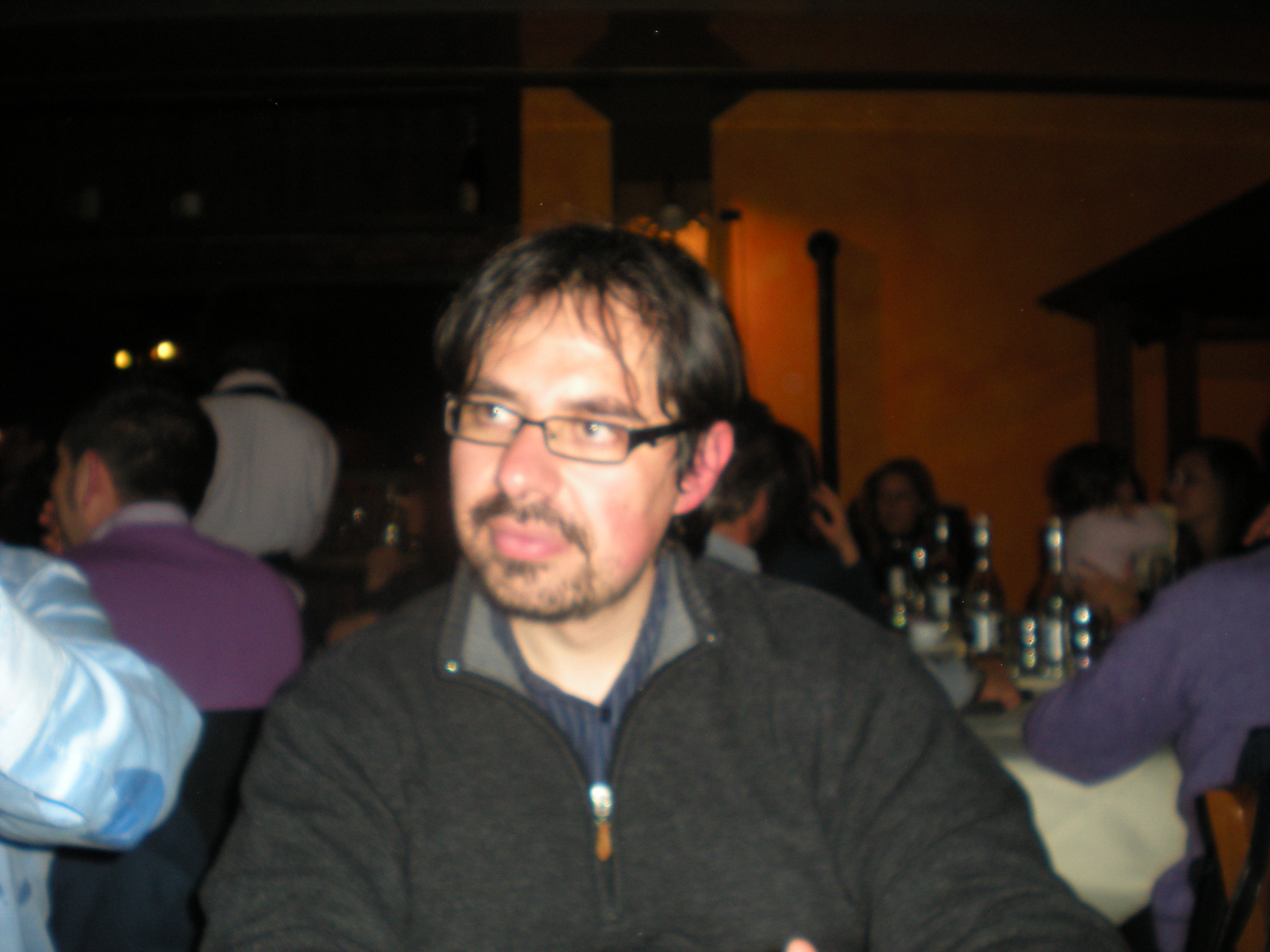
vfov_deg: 37.7
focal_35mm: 38
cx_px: 635
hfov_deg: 49.0
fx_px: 1394
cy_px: 476
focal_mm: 6.3
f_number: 3.1
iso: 115
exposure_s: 1/60
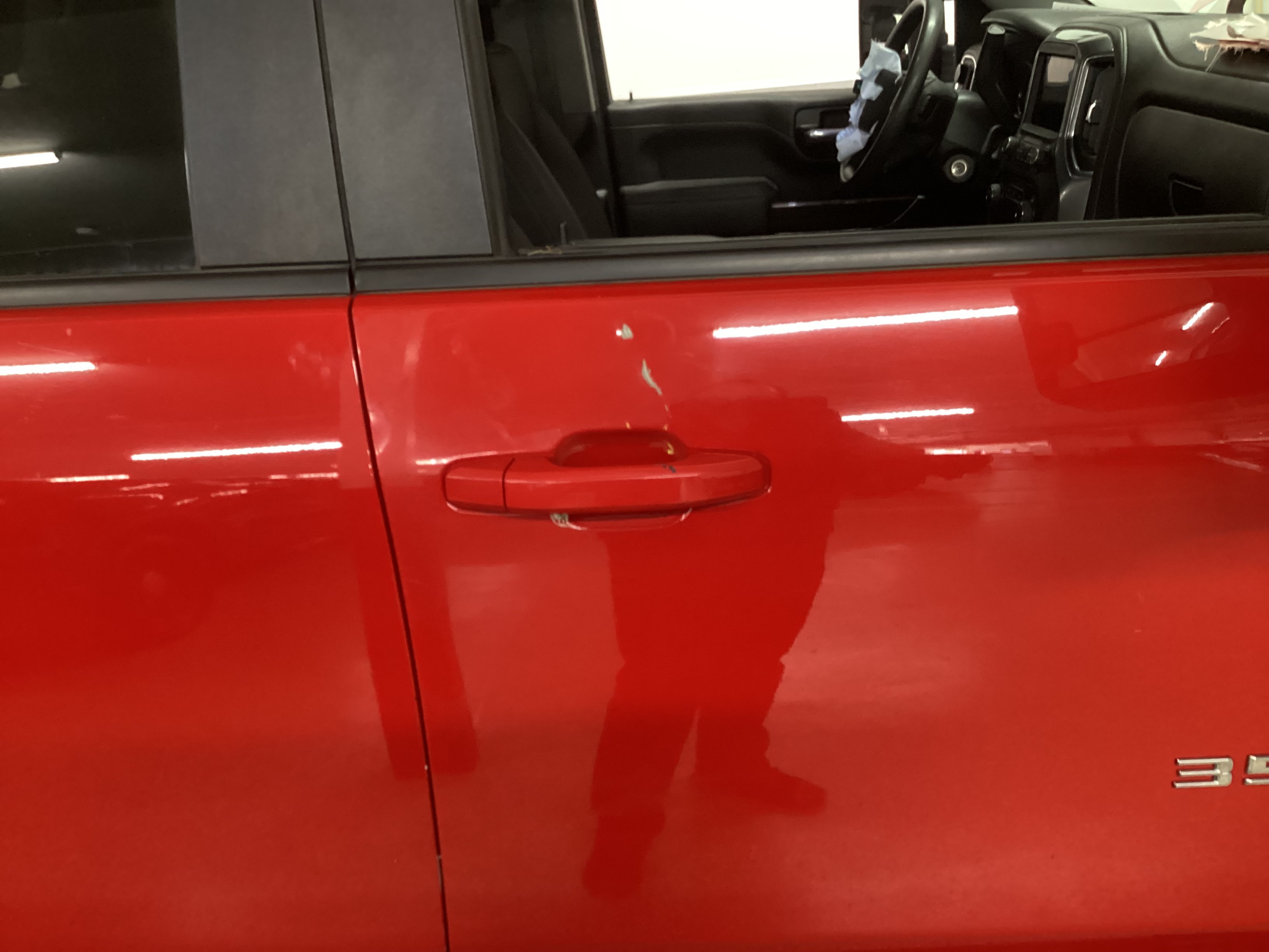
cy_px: 476
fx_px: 1136
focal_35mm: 31
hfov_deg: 58.4
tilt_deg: -25.2
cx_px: 634
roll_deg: +4.8
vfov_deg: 45.4
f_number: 2.4
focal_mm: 3.3
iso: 500
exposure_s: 1/25
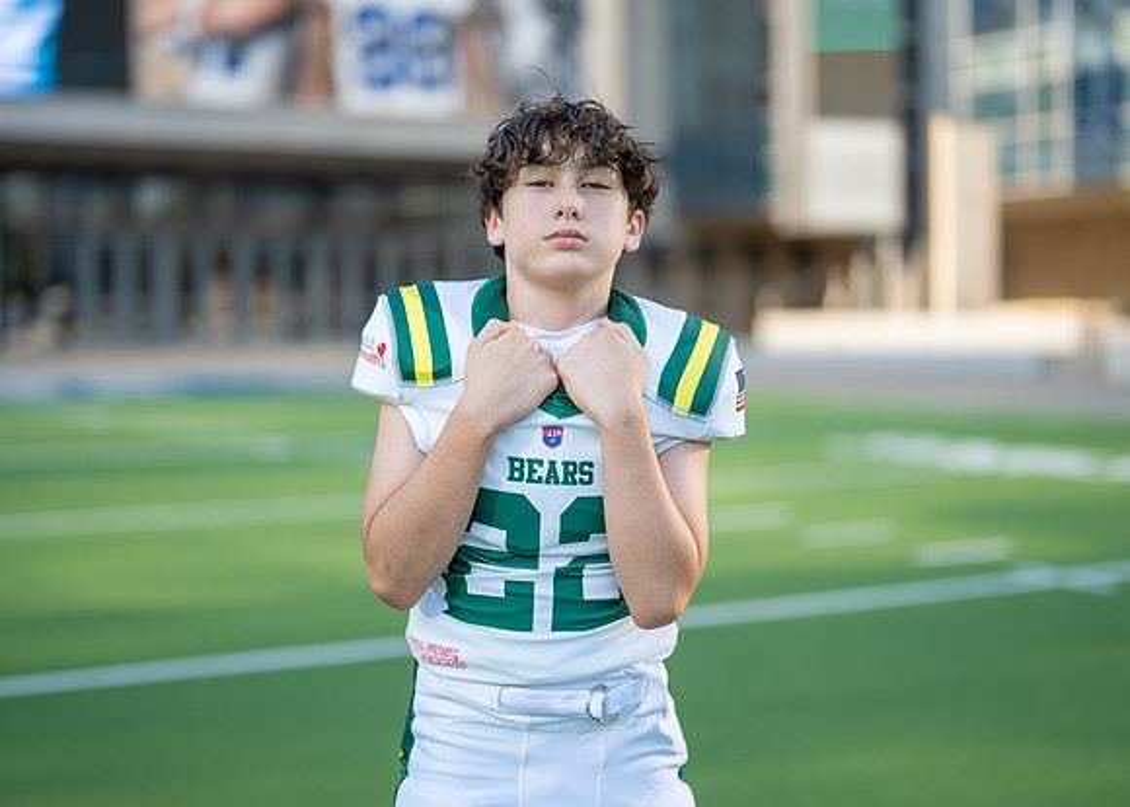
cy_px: 395
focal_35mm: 63
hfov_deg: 31.3
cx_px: 543
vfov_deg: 22.6
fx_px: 2015
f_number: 1.2
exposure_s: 1/3200
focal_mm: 50
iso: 100
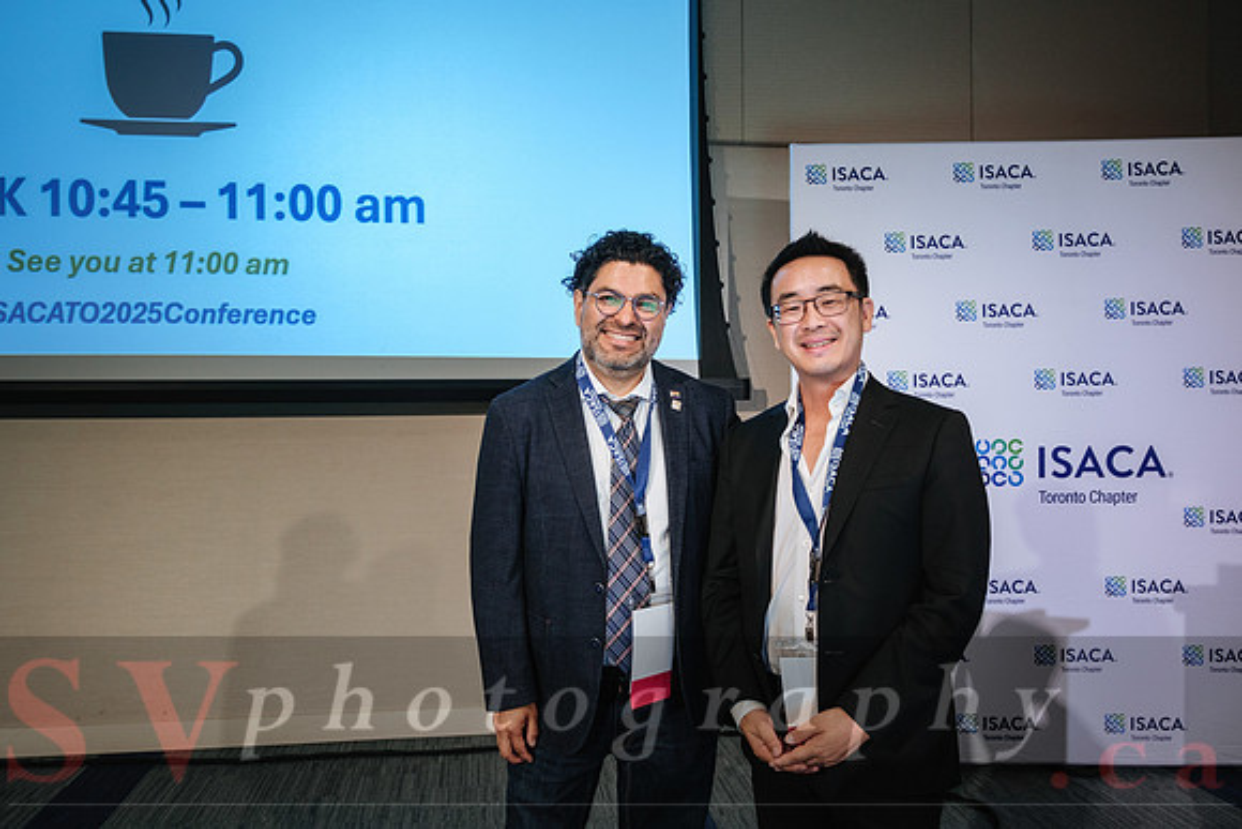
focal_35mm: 26
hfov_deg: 70.3
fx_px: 881
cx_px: 596
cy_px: 416
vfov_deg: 50.4
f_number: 2.8
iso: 1000
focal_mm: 16
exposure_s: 1/50
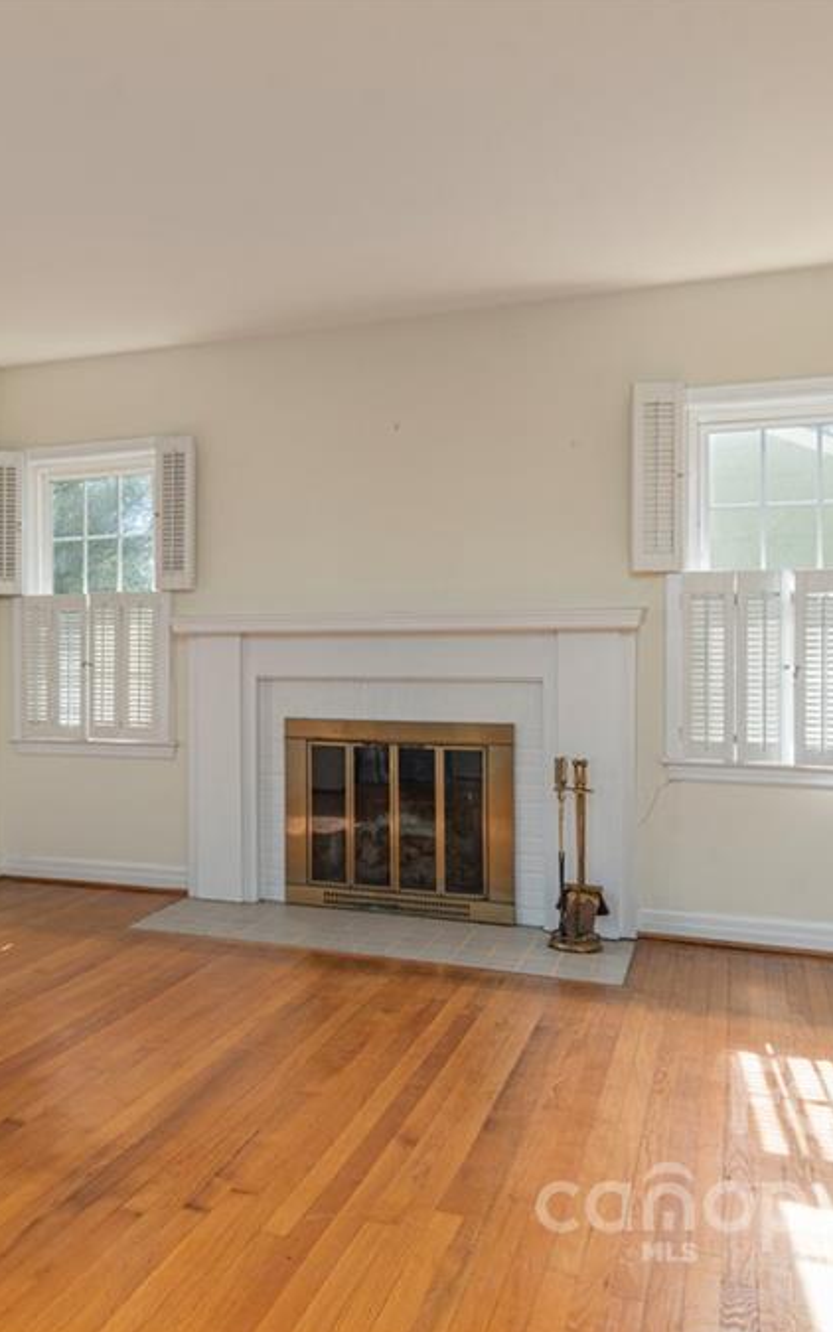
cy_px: 668
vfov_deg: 56.7
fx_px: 1235
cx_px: 116
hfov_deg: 35.5
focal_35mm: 34
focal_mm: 22
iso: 250
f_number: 7.1
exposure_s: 1/200
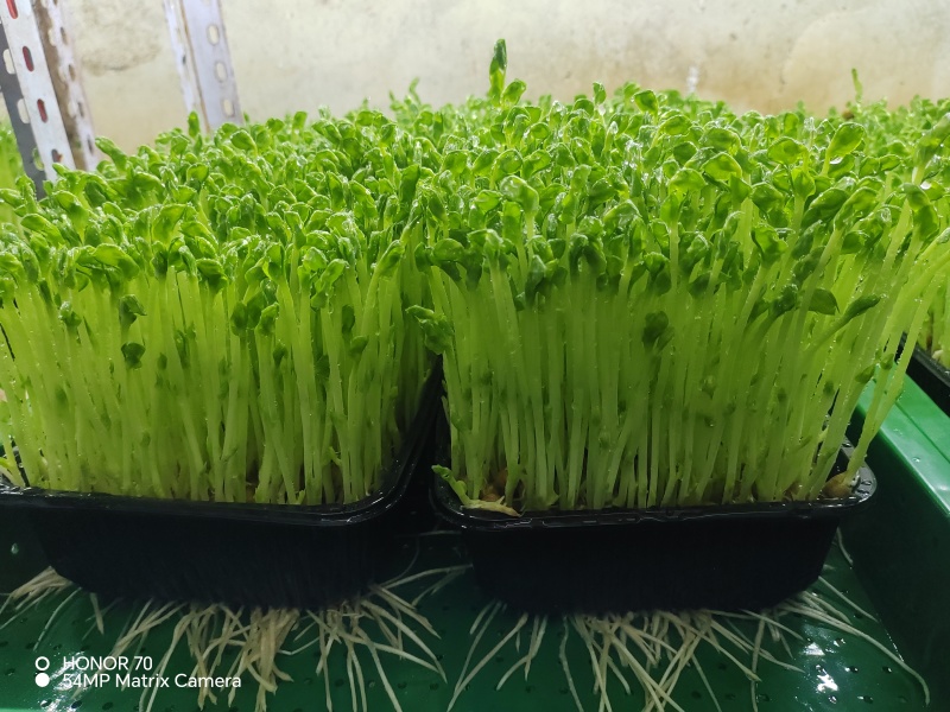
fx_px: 741
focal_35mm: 27
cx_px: 475
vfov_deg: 51.4
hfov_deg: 65.3
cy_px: 356
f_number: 1.9
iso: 1000
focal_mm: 5.52
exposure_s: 1/100
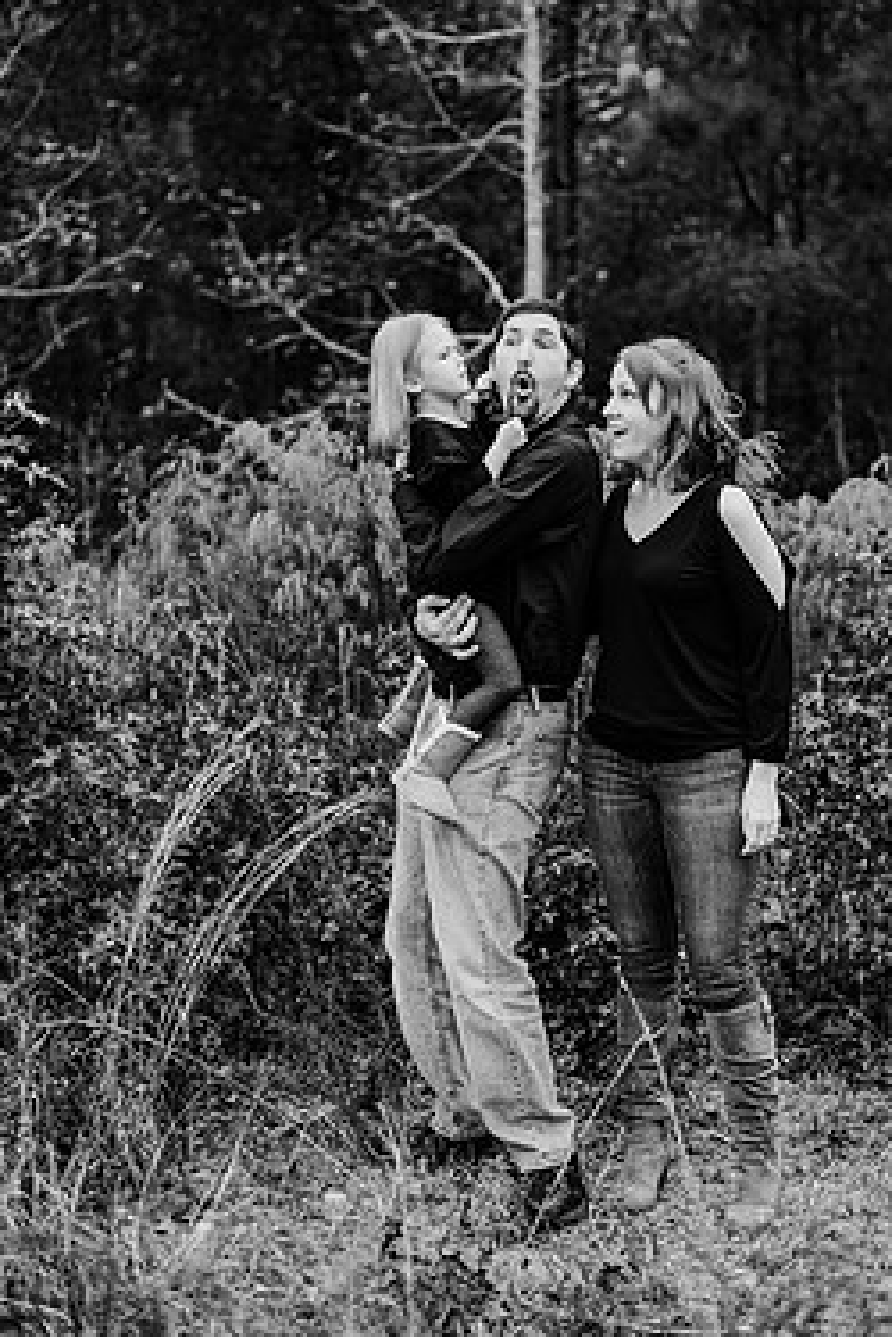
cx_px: 528
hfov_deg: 22.6
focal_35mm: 60
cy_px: 581
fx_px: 2230
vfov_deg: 33.4
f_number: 2.2
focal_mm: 50
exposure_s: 1/800
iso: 320
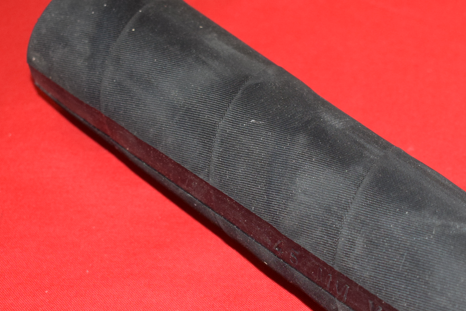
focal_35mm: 91
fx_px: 1178
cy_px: 219
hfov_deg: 22.2
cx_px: 328
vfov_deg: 15.0
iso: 1250
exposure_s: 1/200
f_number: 5
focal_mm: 30
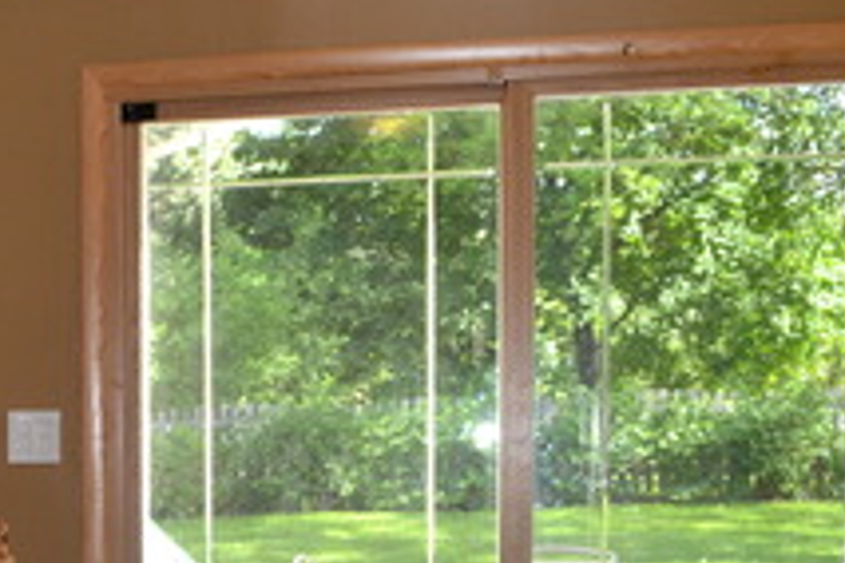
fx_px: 1901
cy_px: 628
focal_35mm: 81
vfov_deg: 16.3
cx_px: -151
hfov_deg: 23.1
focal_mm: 18
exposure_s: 1/60
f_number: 8
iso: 500
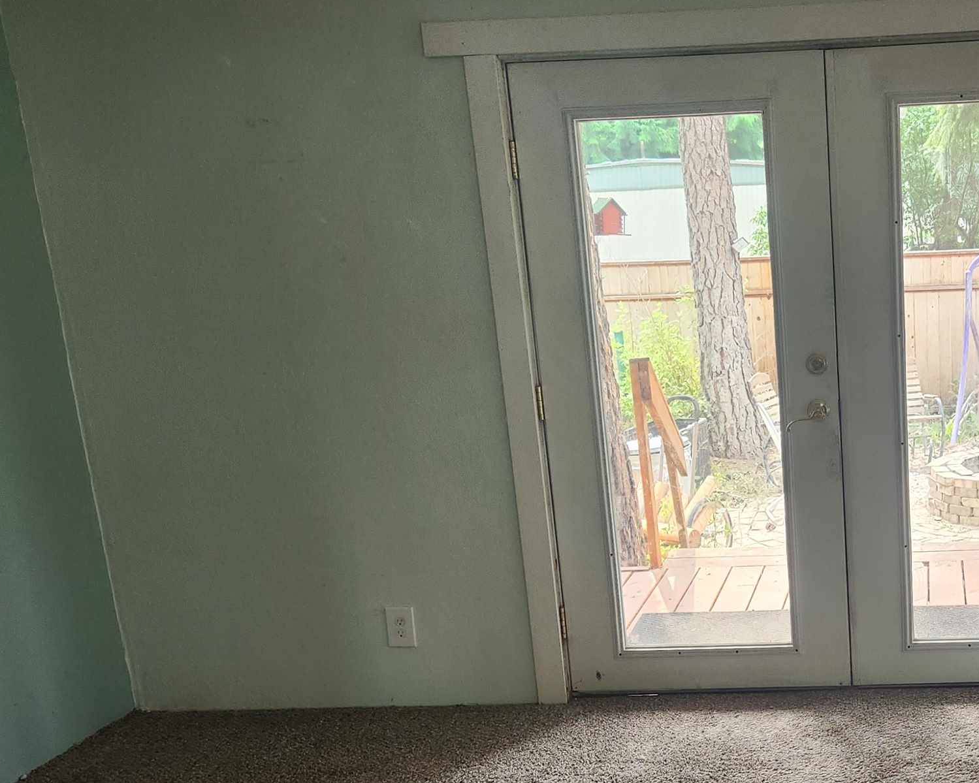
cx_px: 836
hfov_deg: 38.2
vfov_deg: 32.2
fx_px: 1333
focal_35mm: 46
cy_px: 571
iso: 200
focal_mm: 5.4
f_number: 1.8
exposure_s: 1/180
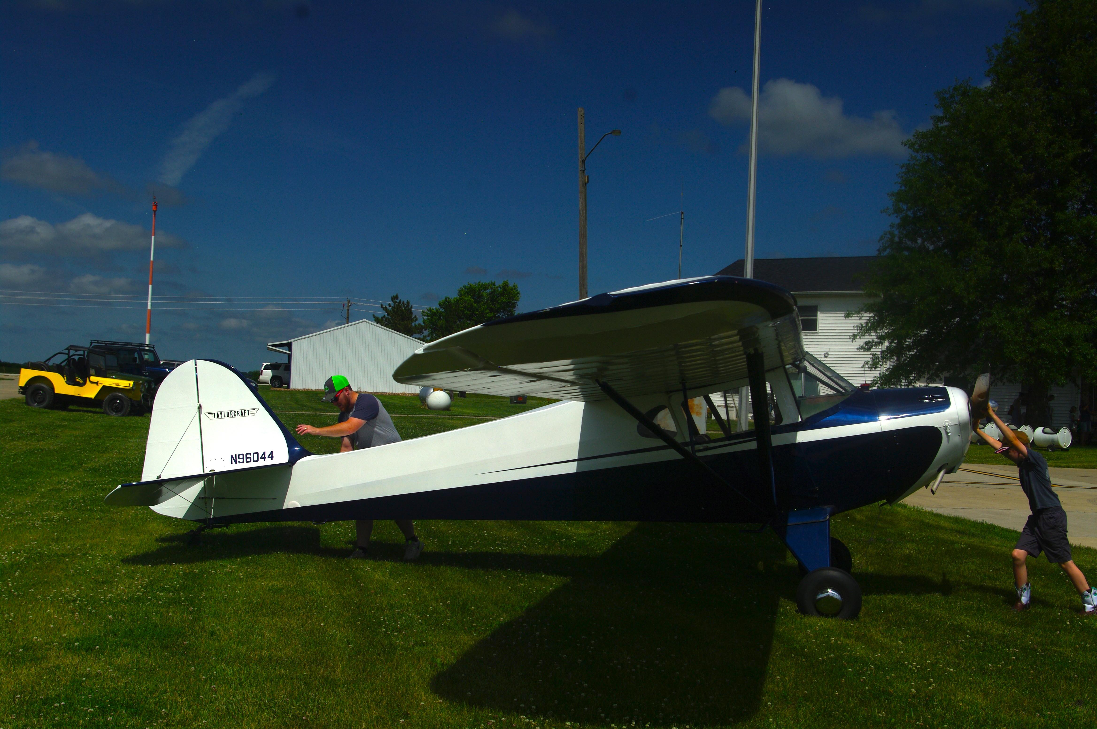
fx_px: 1278
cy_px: 364
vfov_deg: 31.8
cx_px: 548
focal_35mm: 42
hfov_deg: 46.4
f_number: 9.5
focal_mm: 28
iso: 100
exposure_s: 1/1000
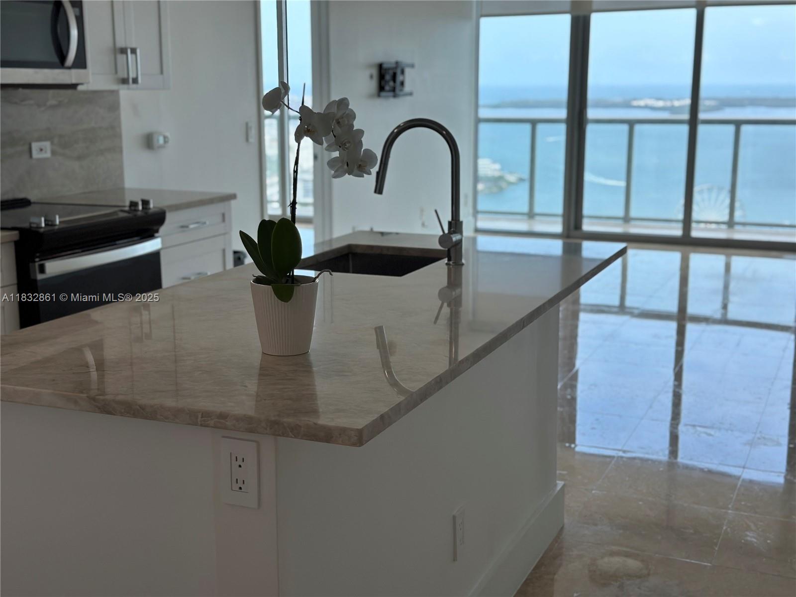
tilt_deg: -11.6
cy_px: 298
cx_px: 398
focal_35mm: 48
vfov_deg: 30.3
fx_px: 1104
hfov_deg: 39.7
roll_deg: -0.3
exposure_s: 1/797
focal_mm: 6.86
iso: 80
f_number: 1.78
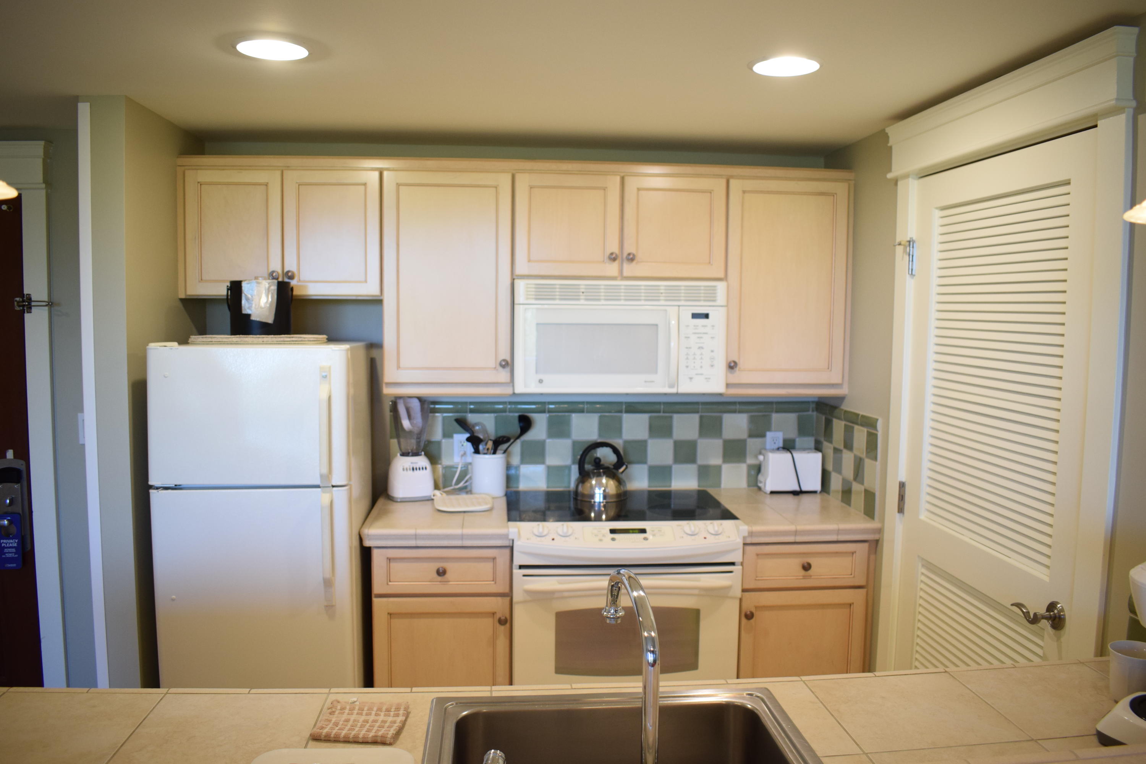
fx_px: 859
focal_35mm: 27
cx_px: 573
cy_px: 382
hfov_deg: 67.4
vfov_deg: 47.9
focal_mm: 18
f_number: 4
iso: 720
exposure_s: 1/60
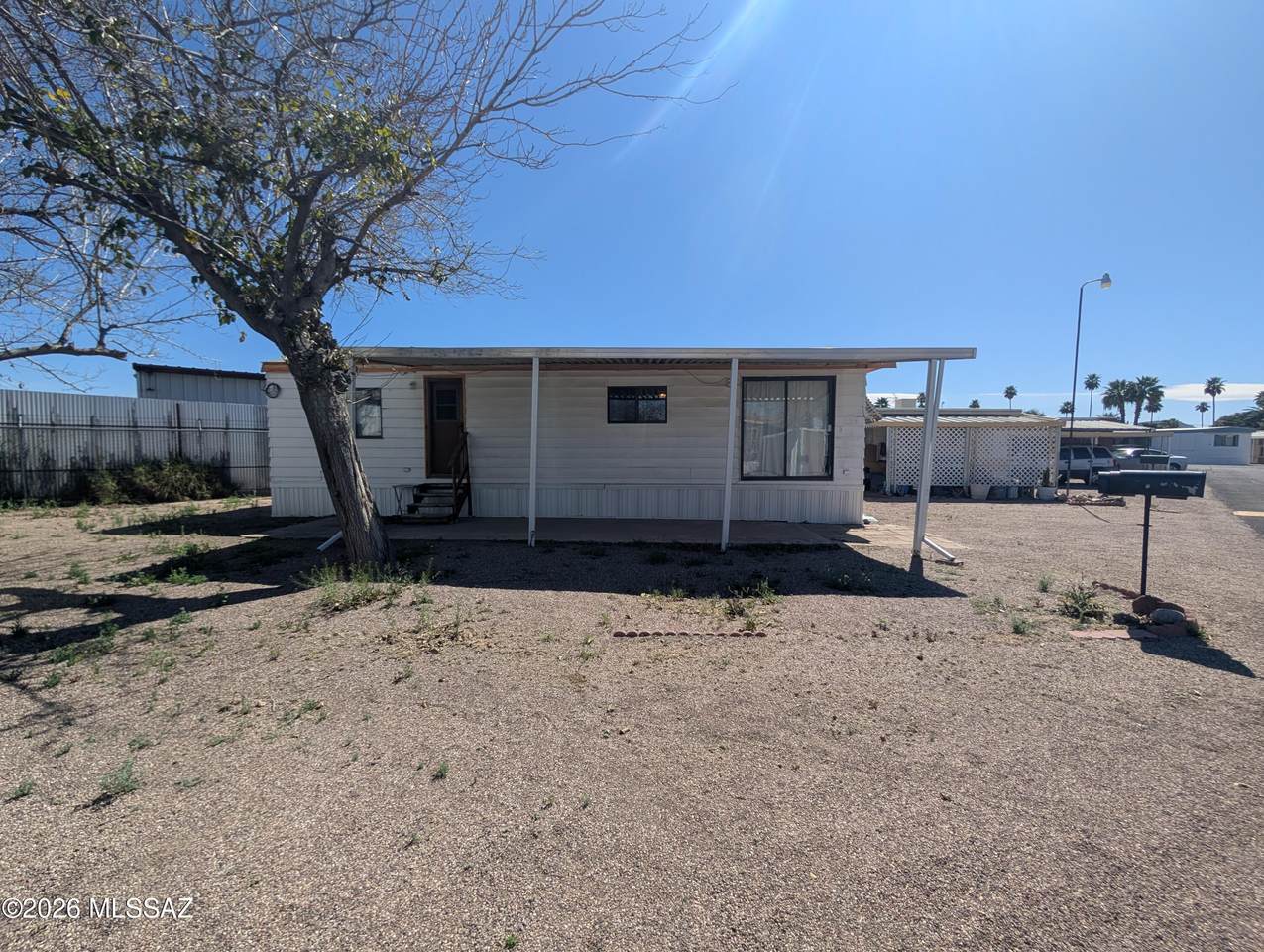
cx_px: 632
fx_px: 439
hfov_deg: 110.5
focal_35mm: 12
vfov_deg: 94.6
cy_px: 476
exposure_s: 1/3906
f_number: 1.7
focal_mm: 2.02
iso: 57
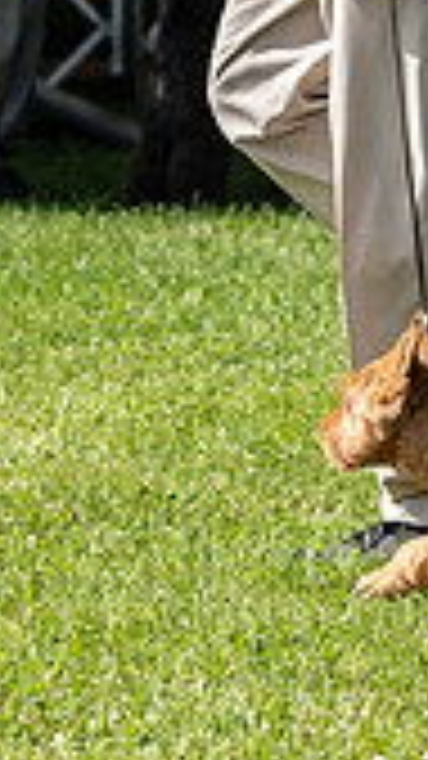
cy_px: -129
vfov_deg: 5.9
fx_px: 7388
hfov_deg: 3.3
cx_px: 452
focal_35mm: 366
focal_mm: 77
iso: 400
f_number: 4
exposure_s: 1/2000
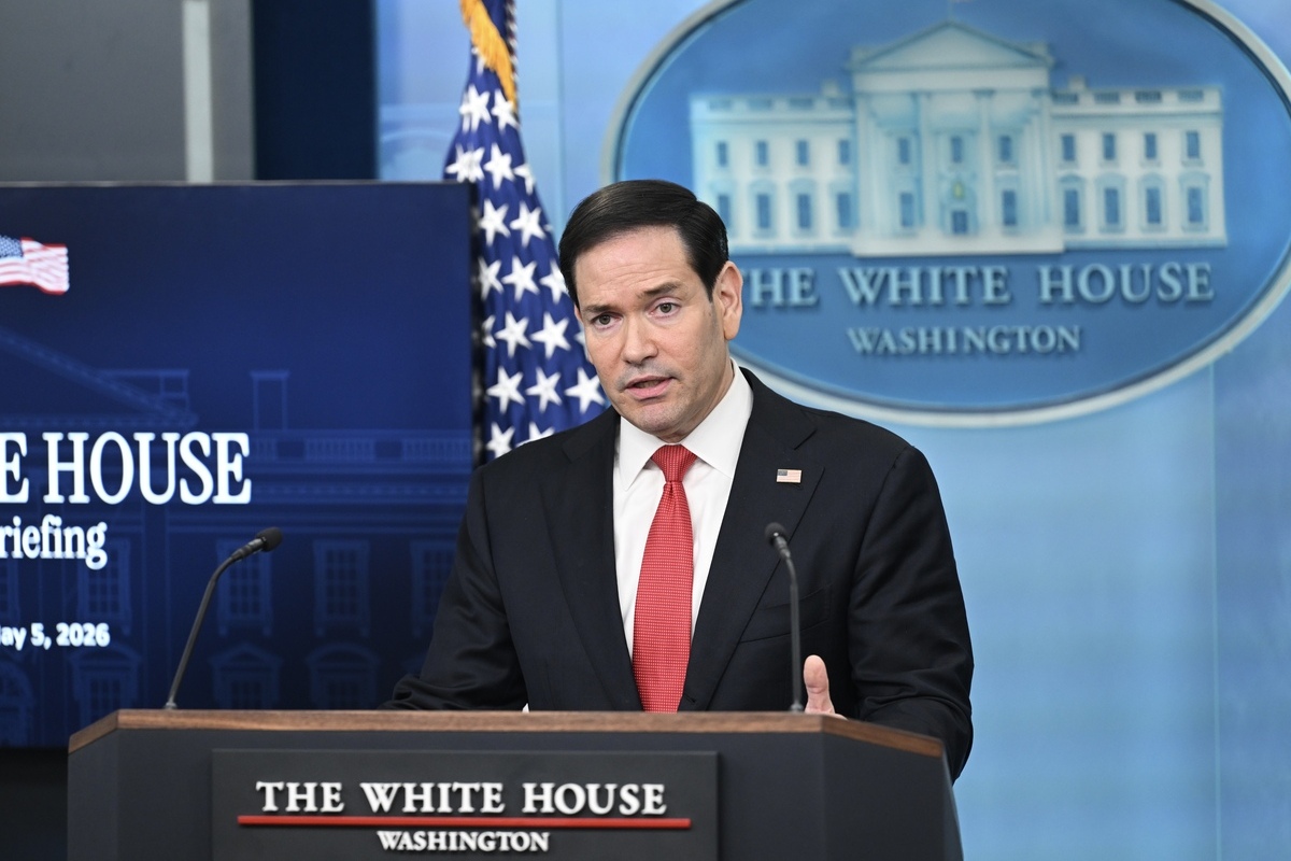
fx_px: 6992
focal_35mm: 195
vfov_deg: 7.0
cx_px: 646
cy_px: 430
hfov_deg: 10.5
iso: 1600
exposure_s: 1/400
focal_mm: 195
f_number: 3.2
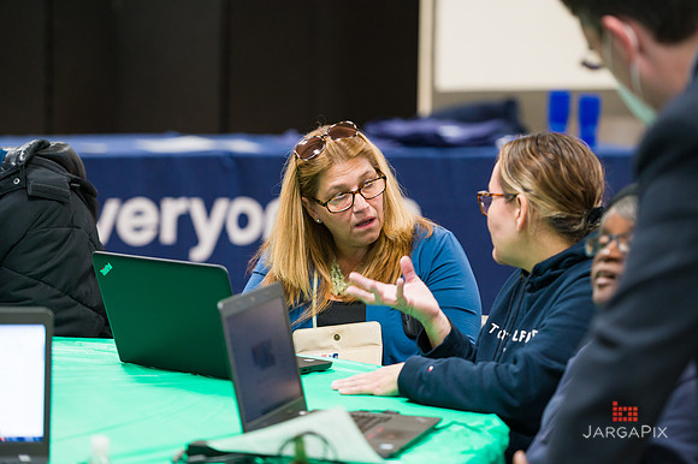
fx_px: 2616
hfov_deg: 15.2
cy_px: 232
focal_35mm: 135
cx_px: 349
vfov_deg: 10.1
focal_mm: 135
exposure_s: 1/200
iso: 1600
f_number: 3.2
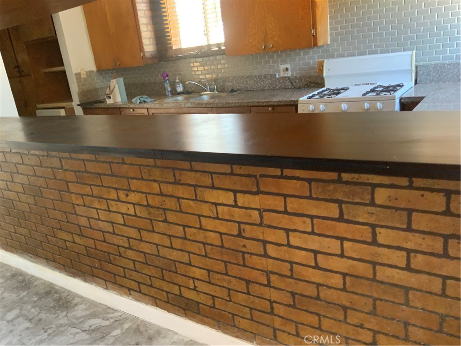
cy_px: 173
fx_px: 386
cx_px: 230
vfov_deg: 48.2
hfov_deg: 61.7
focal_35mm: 29
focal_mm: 3
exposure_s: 1/60
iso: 200
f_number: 1.8
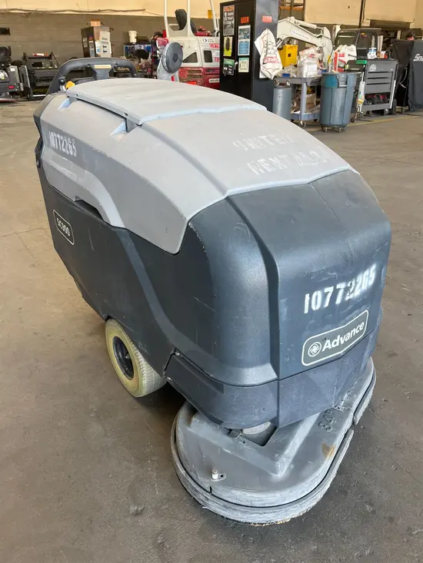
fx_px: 423
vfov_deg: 67.3
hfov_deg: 53.1
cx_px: 212
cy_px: 282
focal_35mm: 26
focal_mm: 5.1
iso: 100
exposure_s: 1/121
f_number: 1.6
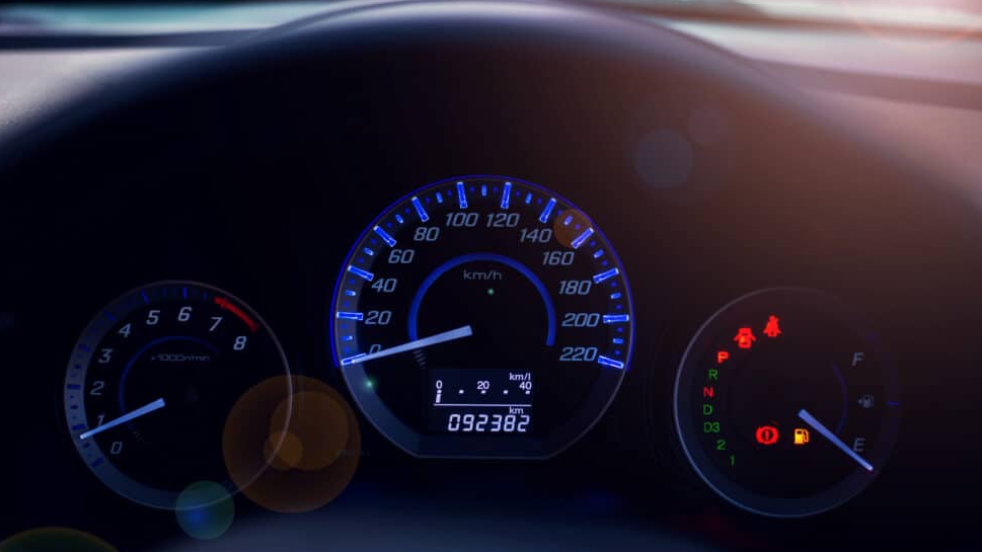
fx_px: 1380
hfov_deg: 39.2
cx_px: 486
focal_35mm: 53
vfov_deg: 22.6
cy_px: 295
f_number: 2.2
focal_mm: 50
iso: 200
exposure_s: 1/100
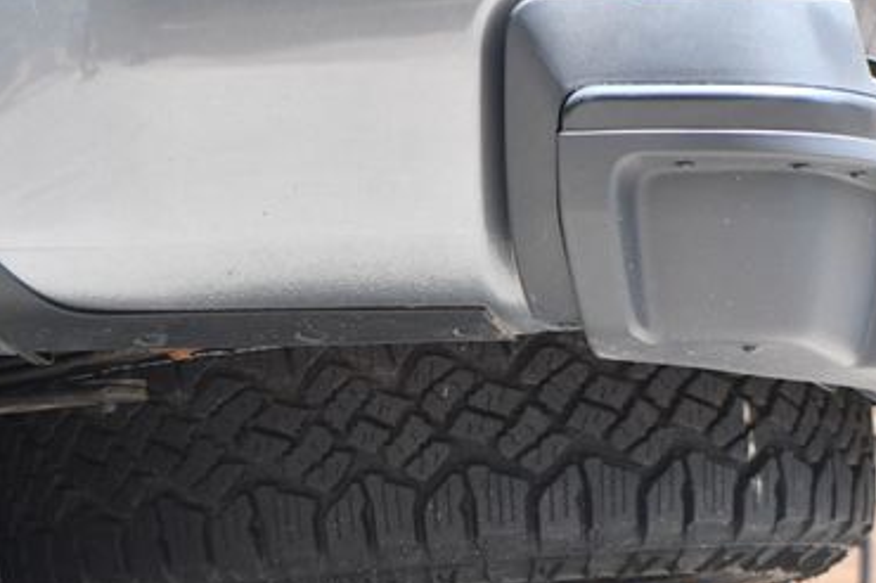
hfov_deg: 9.2
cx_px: 376
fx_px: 5421
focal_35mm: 223
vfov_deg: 6.1
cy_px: 438
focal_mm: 86
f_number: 5.6
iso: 400
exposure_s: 1/250
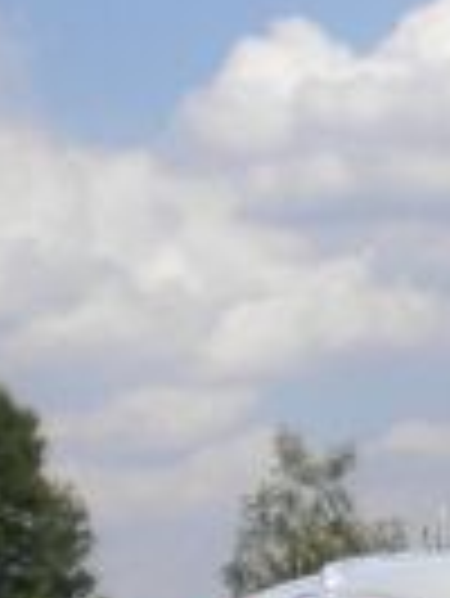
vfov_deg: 9.2
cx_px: 1328
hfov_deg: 6.5
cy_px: 724
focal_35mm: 211
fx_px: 3651
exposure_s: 1/838
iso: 80
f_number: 4.6
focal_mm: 6.3
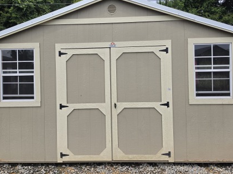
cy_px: 68
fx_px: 235
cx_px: 111
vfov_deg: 40.4
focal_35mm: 35
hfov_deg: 52.6
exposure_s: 1/5605
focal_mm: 6.5
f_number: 1.4
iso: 64
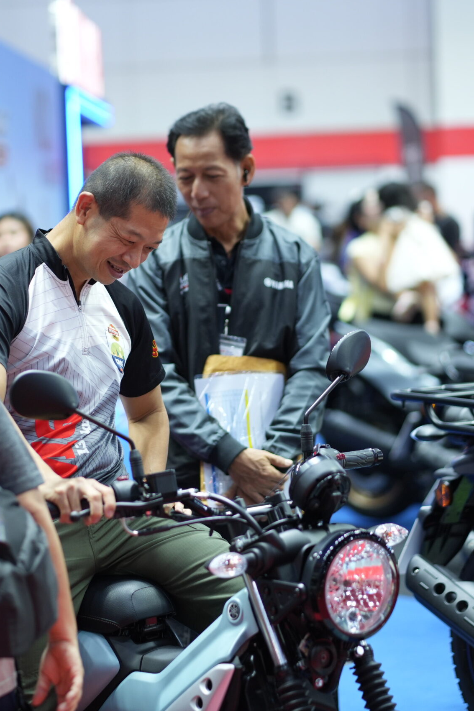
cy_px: 356
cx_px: 176
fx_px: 2528
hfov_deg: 10.7
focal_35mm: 128
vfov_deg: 16.0
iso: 500
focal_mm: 85
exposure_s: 1/200
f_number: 2
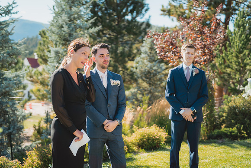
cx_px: 126
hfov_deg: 38.5
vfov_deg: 26.2
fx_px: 360
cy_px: 84
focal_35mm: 52
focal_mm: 50
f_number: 1.8
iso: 200
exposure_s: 1/4000
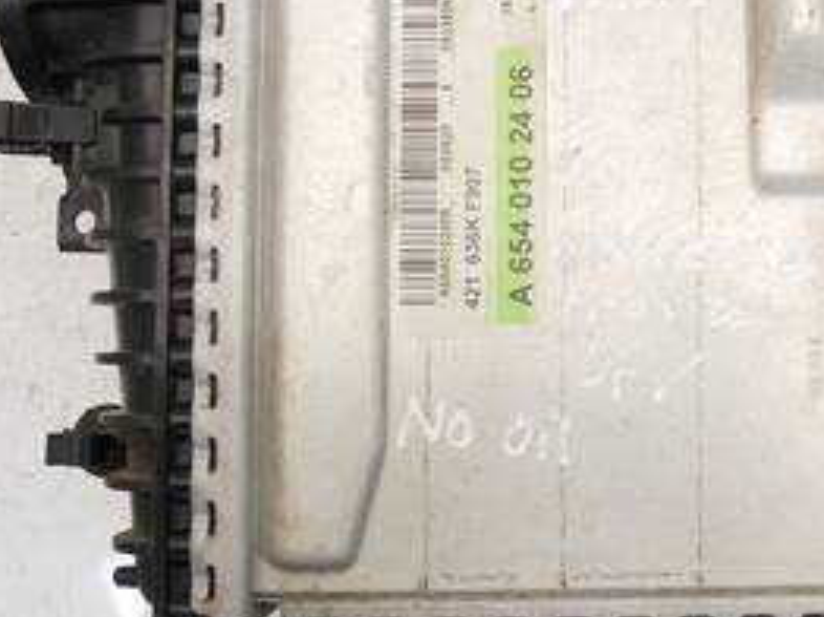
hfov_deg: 42.1
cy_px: 249
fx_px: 1046
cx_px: 585
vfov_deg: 32.7
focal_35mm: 44
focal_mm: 12
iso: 400
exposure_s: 1/60
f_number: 3.5
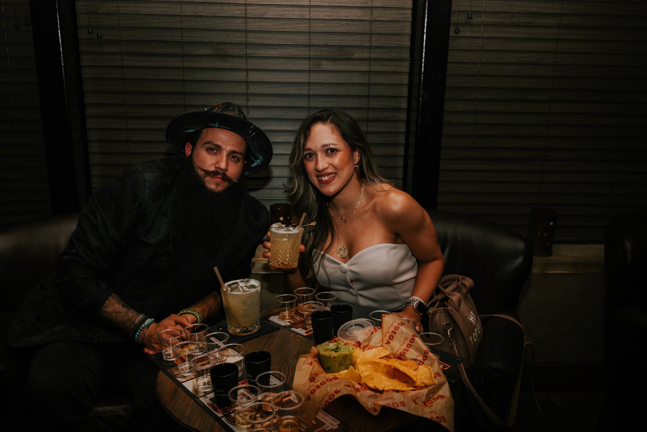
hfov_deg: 61.9
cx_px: 311
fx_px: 539
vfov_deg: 43.6
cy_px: 219
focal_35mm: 30
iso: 250
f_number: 4.5
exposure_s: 1/200
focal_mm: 28
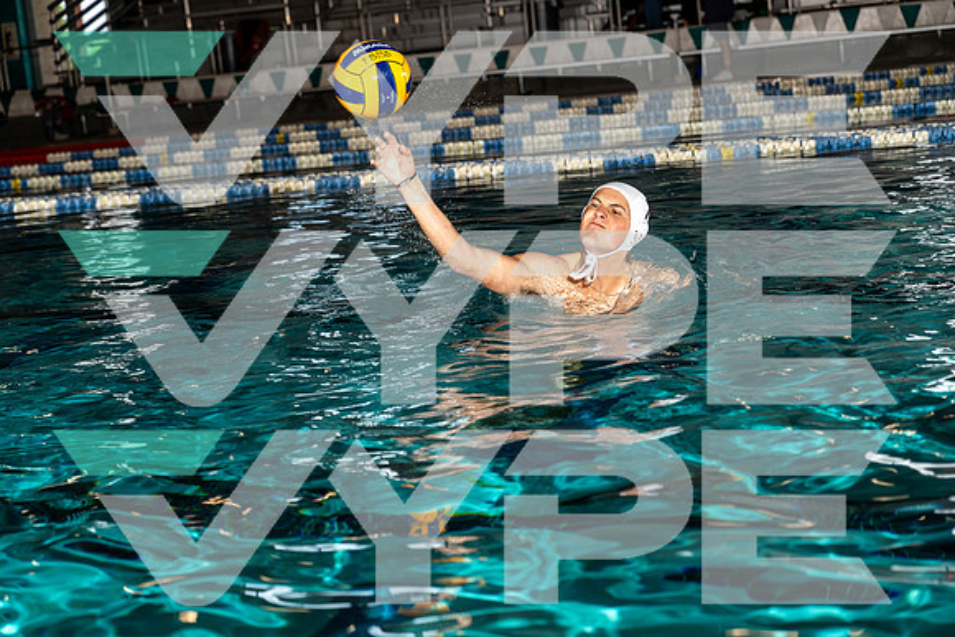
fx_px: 1857
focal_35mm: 70
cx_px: 478
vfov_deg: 19.5
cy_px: 318
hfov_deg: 28.8
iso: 100
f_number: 4
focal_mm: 70
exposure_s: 1/250
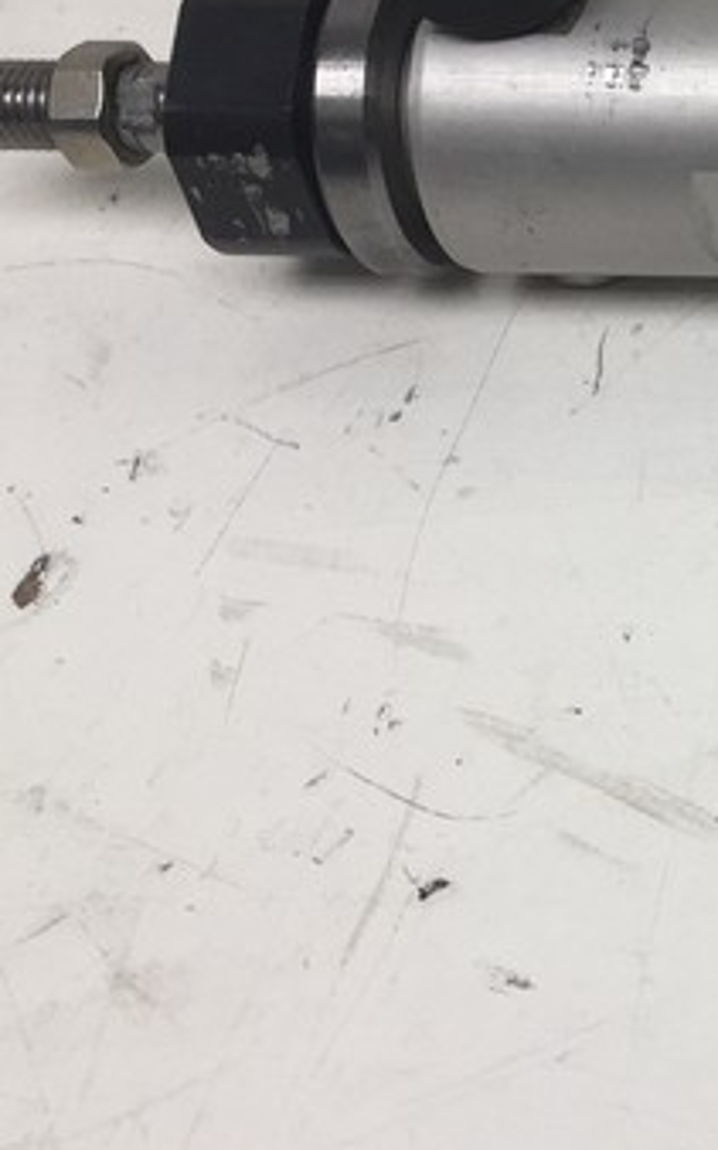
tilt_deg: -45.2
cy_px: 262
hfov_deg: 11.8
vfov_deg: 21.2
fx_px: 3040
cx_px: 1516
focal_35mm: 97
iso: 32
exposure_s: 1/122
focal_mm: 4.15
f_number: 2.2
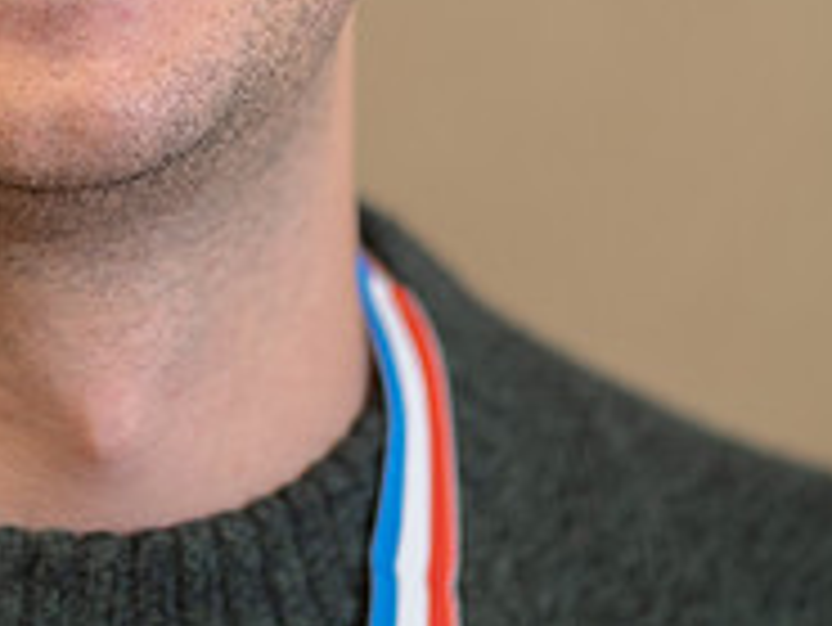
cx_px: -175
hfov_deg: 7.1
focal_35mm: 277
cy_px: -220
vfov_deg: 5.3
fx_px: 6662
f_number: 1.8
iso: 500
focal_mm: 85
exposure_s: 1/250
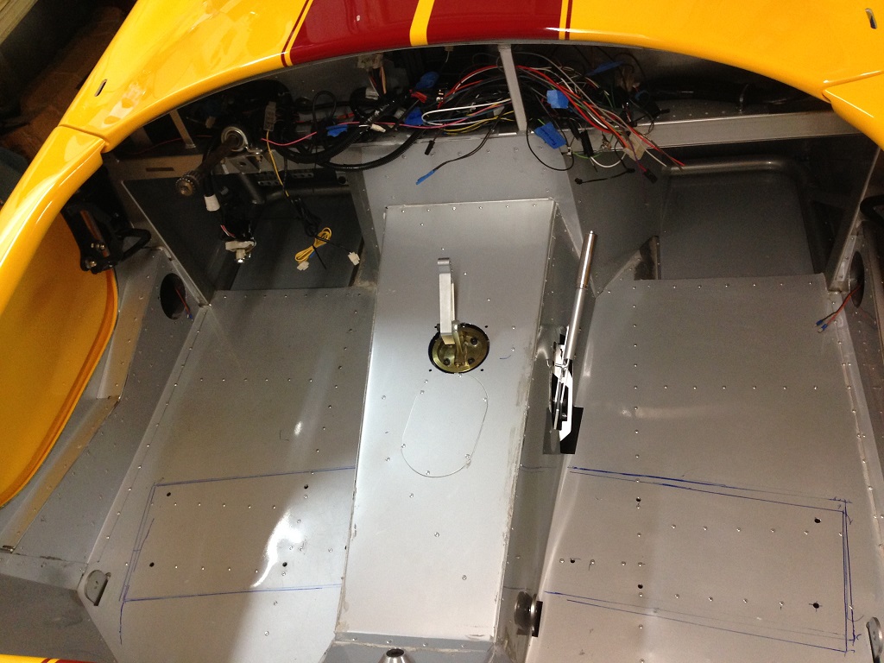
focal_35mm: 33
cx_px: 442
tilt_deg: -48.9
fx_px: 843
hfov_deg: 55.4
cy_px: 332
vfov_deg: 42.9
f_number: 2.4
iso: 160
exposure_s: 1/20
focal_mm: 4.12
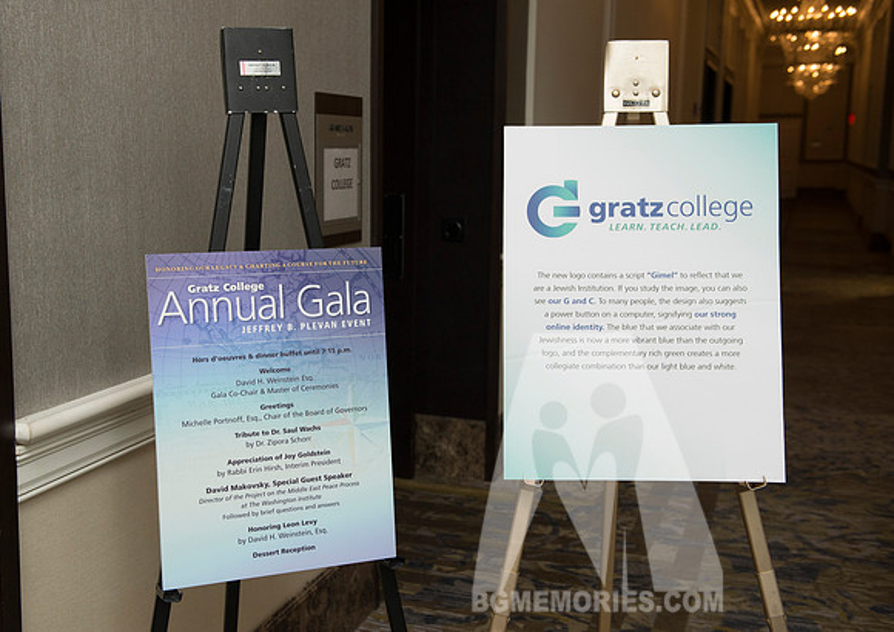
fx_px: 1132
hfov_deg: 43.0
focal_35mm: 45
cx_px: 385
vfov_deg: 31.2
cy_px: 322
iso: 1250
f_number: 4.5
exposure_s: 1/80
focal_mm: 40
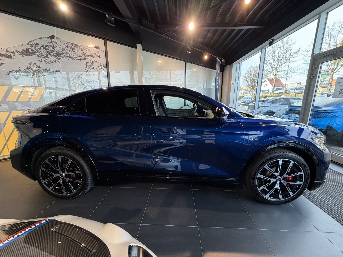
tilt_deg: -12.1
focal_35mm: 14
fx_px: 139
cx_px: 172
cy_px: 128
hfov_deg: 102.1
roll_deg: +0.1
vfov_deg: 85.7
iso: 160
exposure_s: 1/100
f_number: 2.2
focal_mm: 2.22
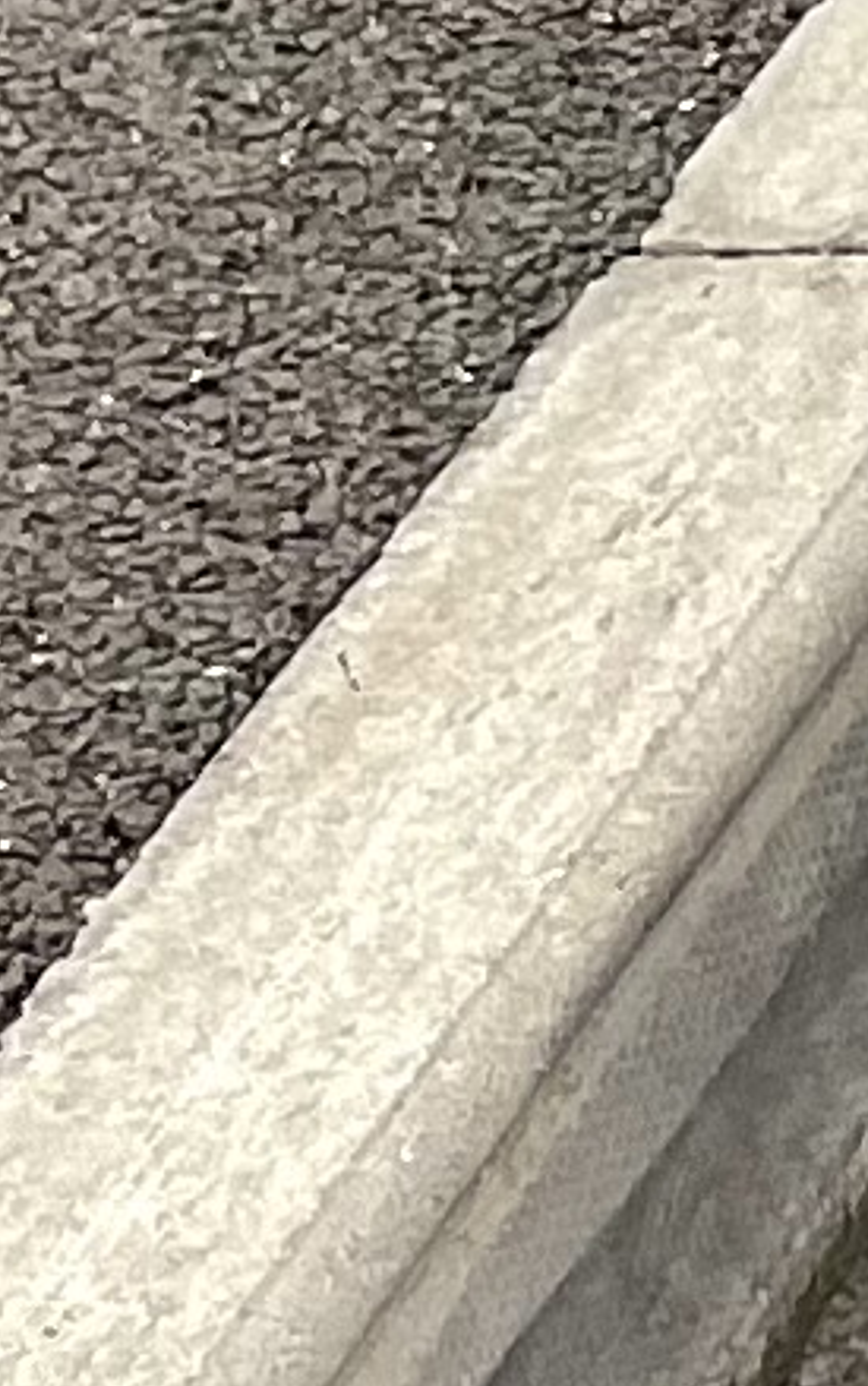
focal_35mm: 253
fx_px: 9560
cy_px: -2008
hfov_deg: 4.2
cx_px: 5214
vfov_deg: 7.7
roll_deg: +0.1
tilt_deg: -19.8
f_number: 1.6
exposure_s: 1/121
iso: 100
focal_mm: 5.1
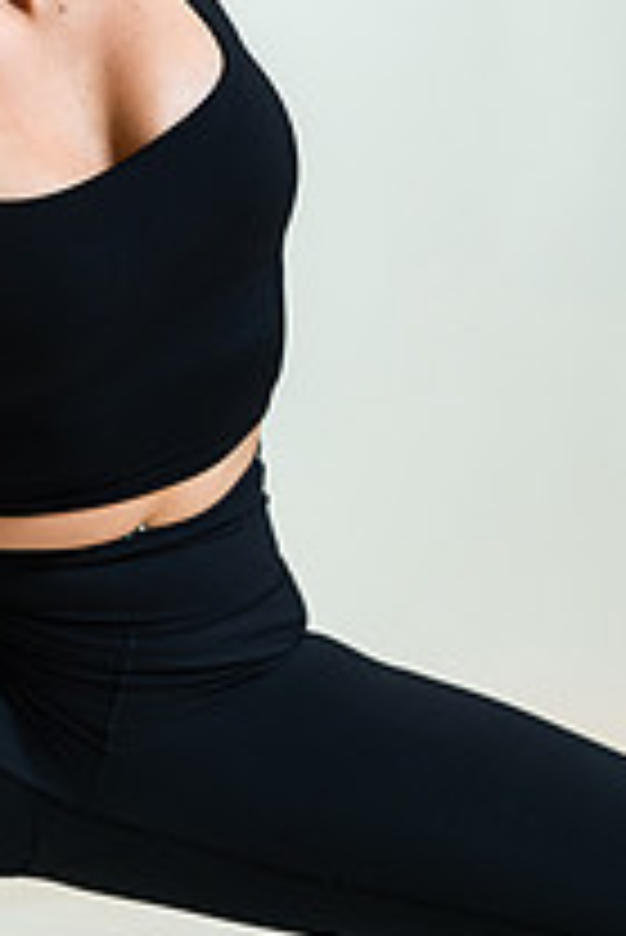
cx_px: 95
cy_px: -68
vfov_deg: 11.0
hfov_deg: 7.5
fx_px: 4791
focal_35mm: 184
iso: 320
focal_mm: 85
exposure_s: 1/160
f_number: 4
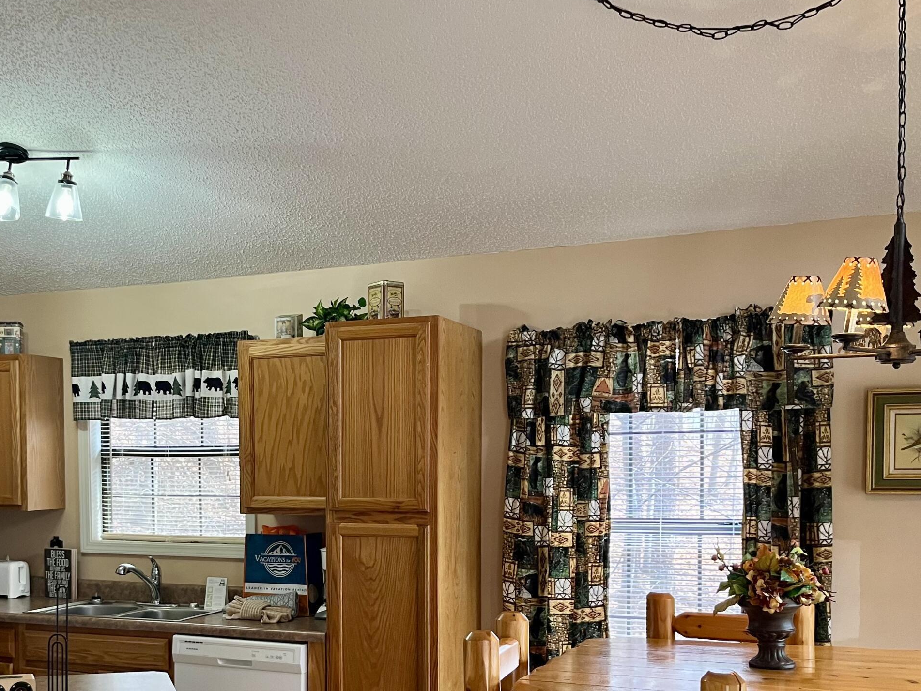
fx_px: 1091
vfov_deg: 34.4
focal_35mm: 41
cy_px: 515
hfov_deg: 44.9
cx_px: 283
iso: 100
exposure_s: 1/60
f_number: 1.6
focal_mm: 5.1
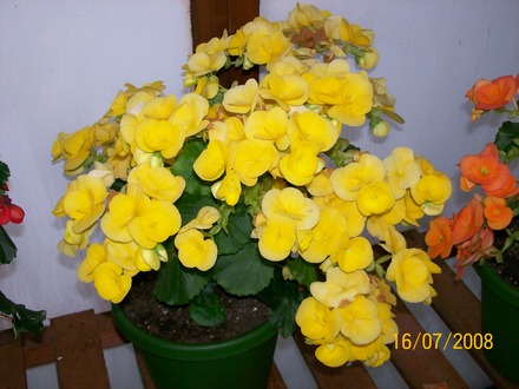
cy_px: 194
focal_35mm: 45
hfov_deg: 42.1
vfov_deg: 32.2
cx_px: 260
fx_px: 675
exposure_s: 1/73.1
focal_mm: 7.6
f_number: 3
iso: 80
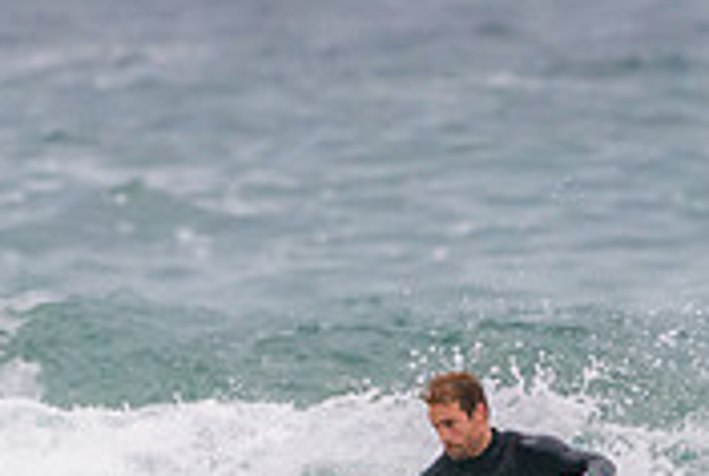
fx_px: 39770
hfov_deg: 1.0
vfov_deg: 0.7
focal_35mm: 2016
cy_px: 584
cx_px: 502
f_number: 5.6
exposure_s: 1/1250
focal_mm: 500
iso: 1800
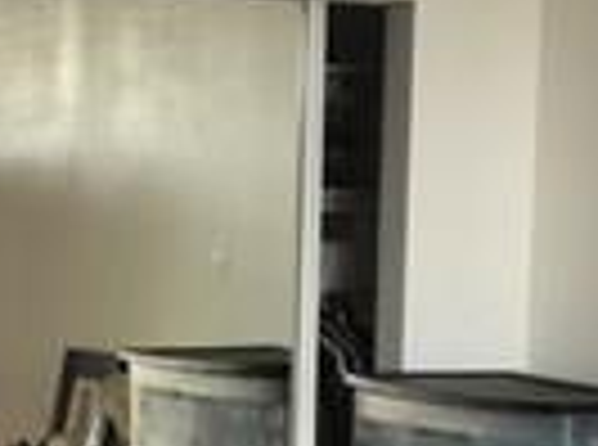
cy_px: 626
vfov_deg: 10.3
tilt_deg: -8.5
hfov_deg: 14.1
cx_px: 139
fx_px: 2412
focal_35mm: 140
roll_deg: -1.0
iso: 32
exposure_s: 1/30
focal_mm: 4.15
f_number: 2.2
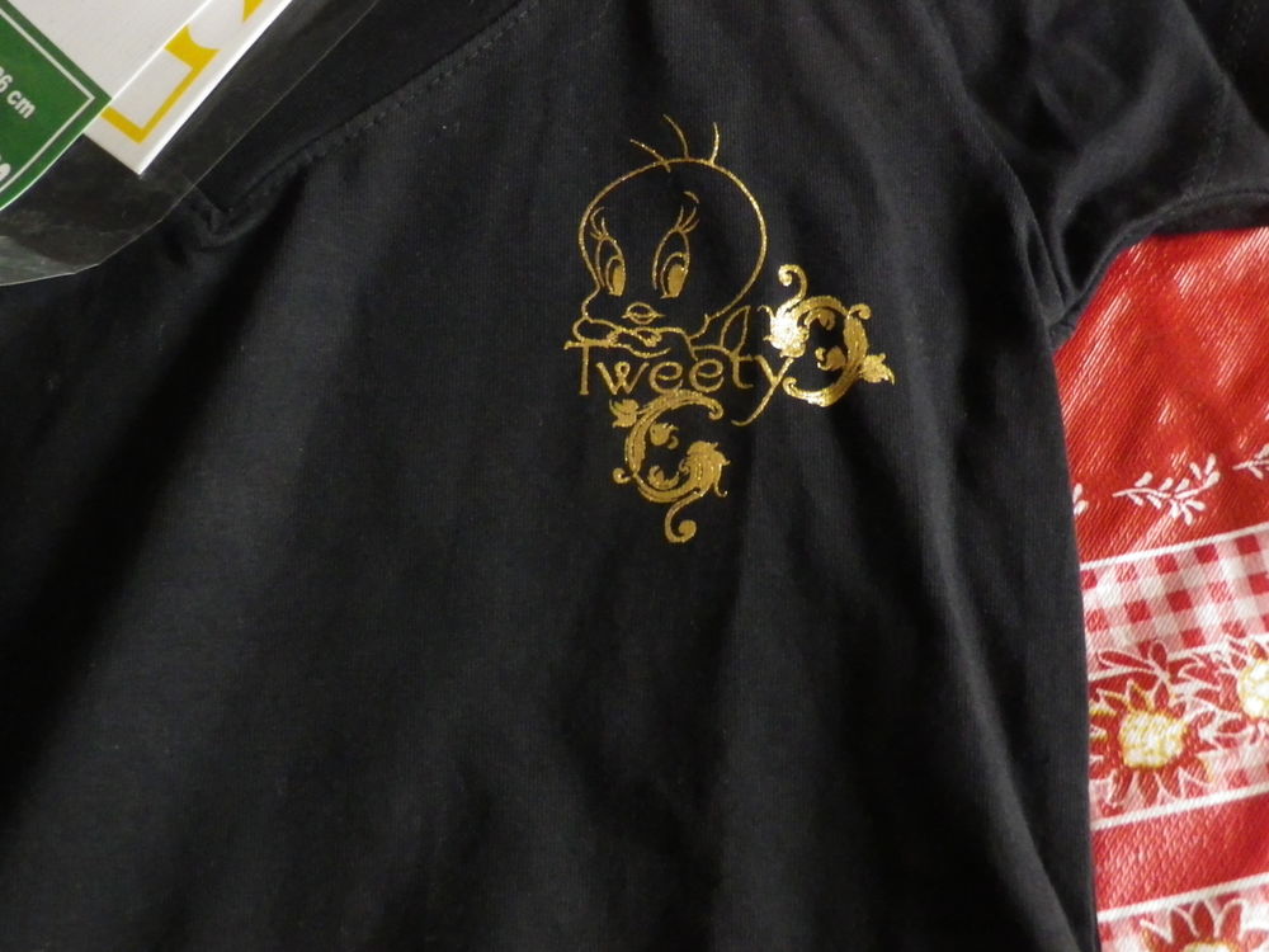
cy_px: 476
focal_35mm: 53
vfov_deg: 27.5
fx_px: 1943
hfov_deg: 36.2
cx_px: 634
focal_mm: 9.5
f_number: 4.4
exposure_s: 1/4
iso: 800
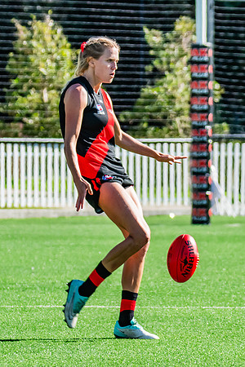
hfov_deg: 2.3
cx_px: 88
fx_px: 6019
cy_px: 180
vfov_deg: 3.5
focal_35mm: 590
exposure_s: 1/1250
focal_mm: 250
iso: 800
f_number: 9
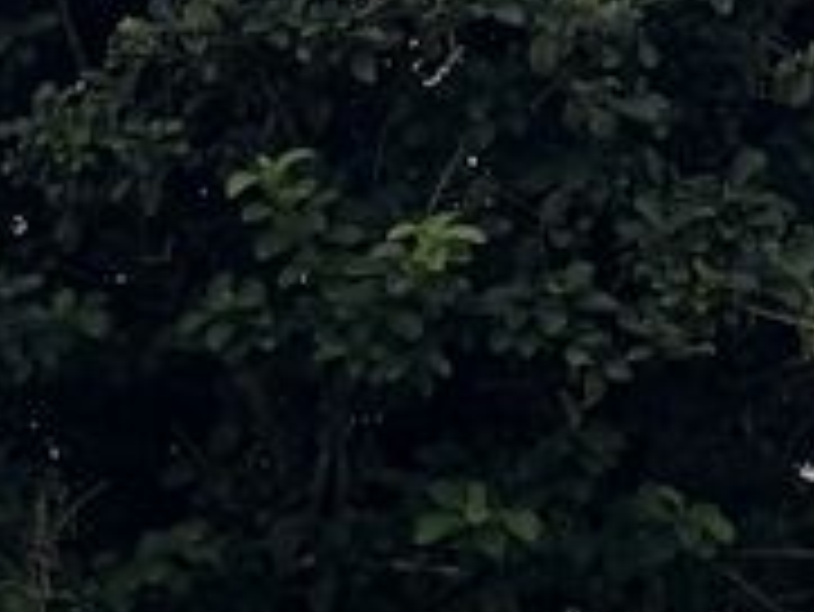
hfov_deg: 11.0
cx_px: -1412
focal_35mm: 136
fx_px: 3200
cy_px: 540
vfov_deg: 10.9
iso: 100
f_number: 1.78
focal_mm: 6.76
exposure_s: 1/4167
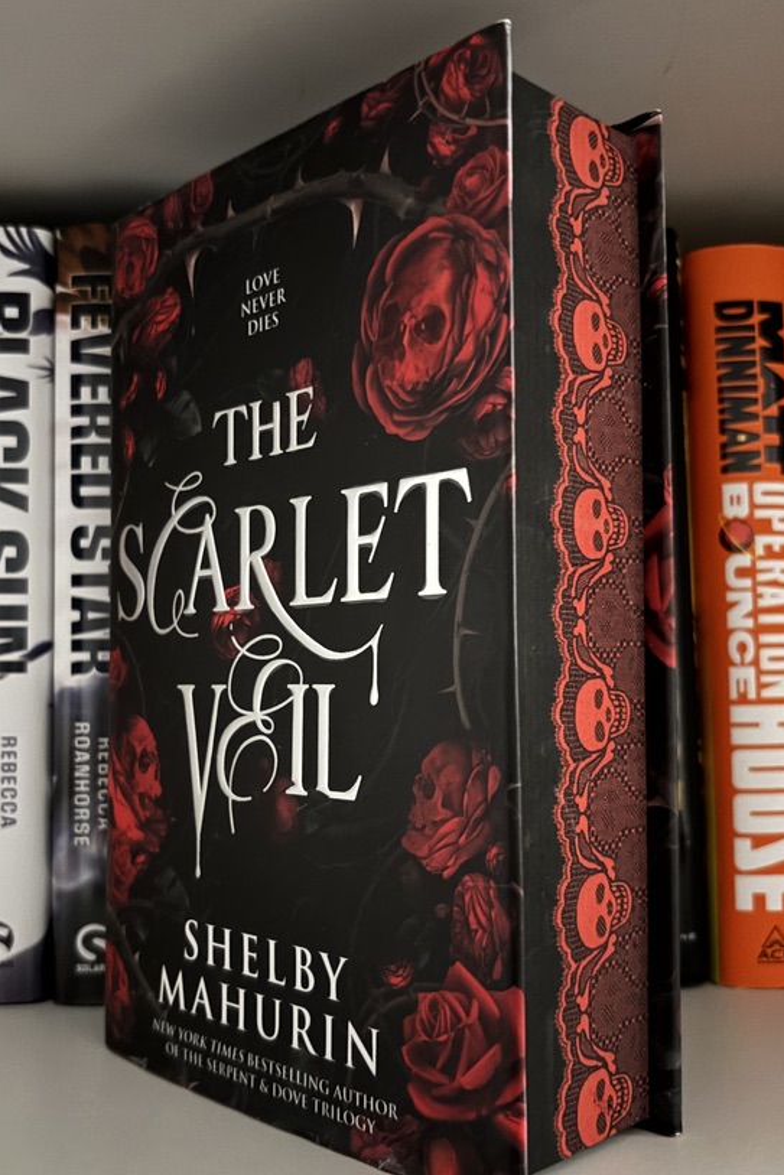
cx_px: 345
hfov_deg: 38.8
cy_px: 621
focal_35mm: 34
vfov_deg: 55.8
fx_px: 1110
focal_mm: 5.96
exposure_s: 1/9
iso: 1000
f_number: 1.6
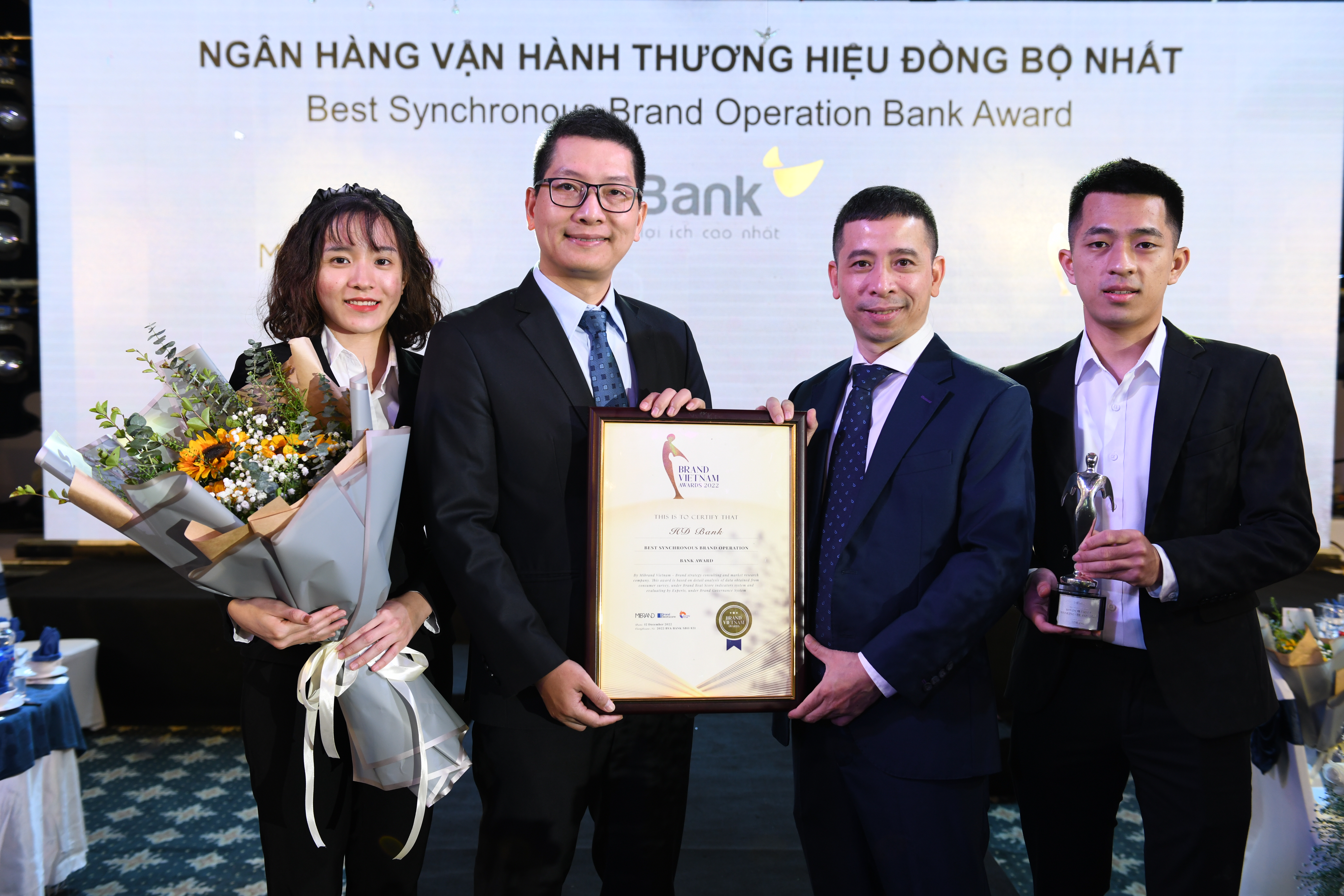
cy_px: 448
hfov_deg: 55.8
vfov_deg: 38.9
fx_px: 1269
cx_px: 672
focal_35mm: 34
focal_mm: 34
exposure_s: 1/100
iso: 640
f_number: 4
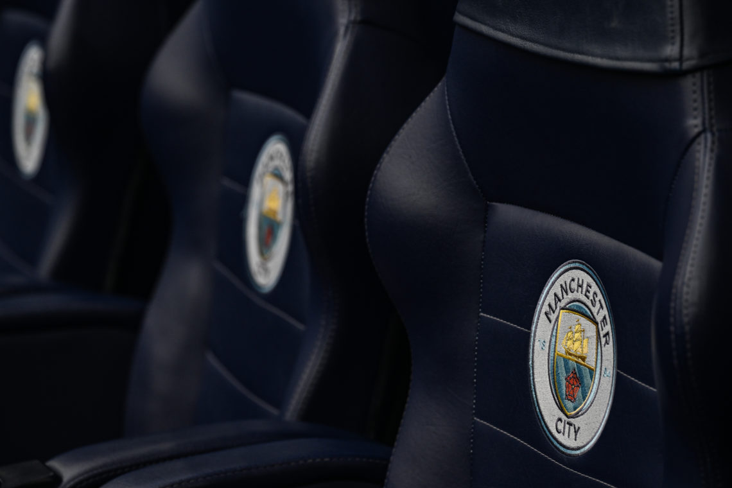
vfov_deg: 7.8
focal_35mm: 175
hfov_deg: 11.7
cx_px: 366
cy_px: 244
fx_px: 3558
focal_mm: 175
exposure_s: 1/1000
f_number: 6.3
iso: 800
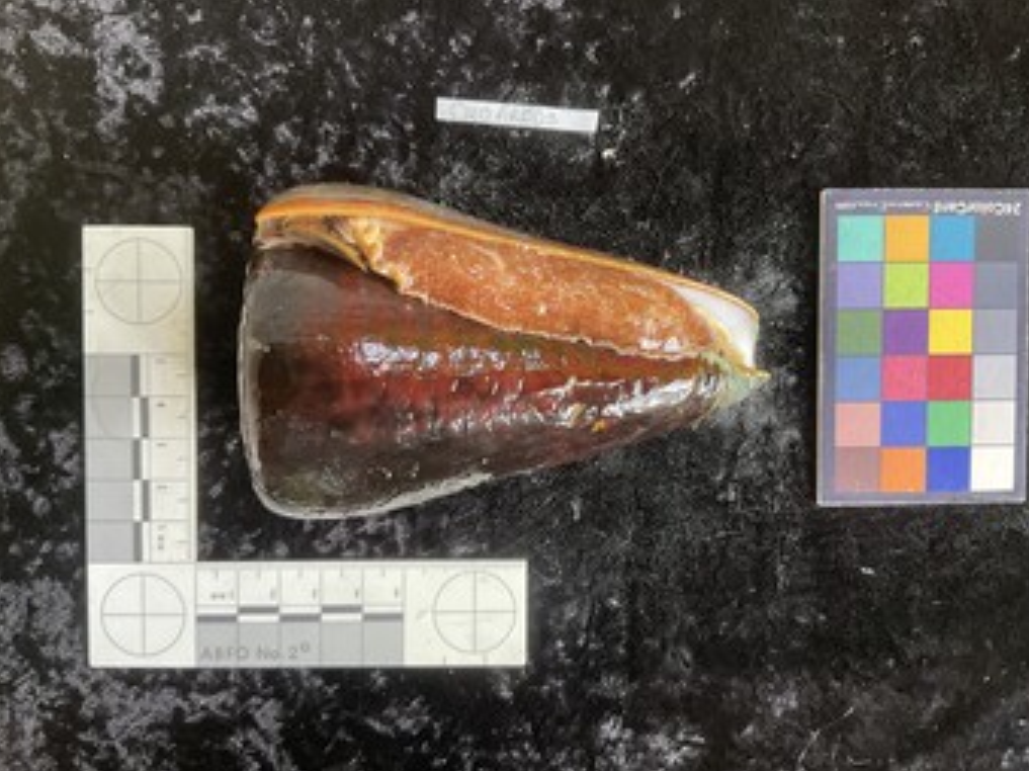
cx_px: 513
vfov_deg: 46.8
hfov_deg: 60.0
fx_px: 891
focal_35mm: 30
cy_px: 393
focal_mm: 3
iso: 80
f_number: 1.8
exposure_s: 1/60
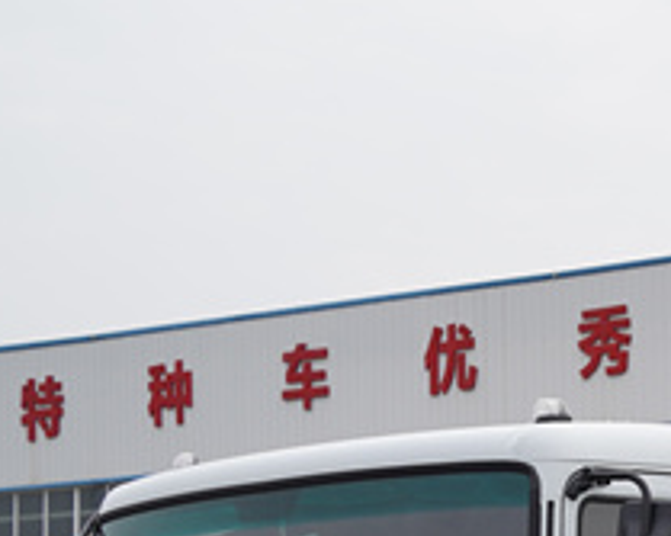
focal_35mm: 126
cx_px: 876
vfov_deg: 11.7
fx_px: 2501
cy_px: 791
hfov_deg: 14.6
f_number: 3.2
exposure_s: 1/800
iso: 125
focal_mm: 35
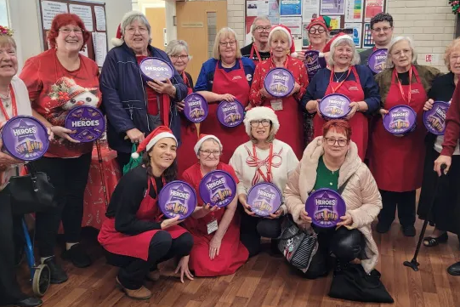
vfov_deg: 36.9
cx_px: 241
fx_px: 460
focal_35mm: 36
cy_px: 147
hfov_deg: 53.1
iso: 200
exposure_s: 1/50
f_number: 1.8
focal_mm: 5.4
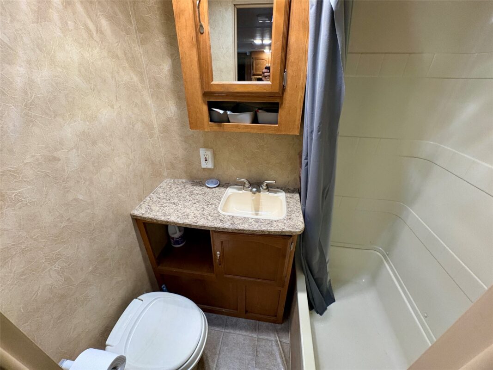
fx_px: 199
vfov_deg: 85.7
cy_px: 185
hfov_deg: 102.1
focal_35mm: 14
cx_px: 246
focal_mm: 2.22
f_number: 2.2
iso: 500
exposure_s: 1/60
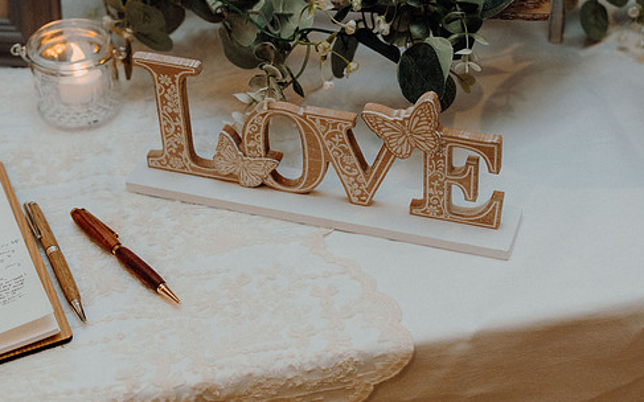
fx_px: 1491
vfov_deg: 15.4
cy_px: 195
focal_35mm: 85
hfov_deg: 24.4
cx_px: 316
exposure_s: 1/160
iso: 3200
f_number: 3.5
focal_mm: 70
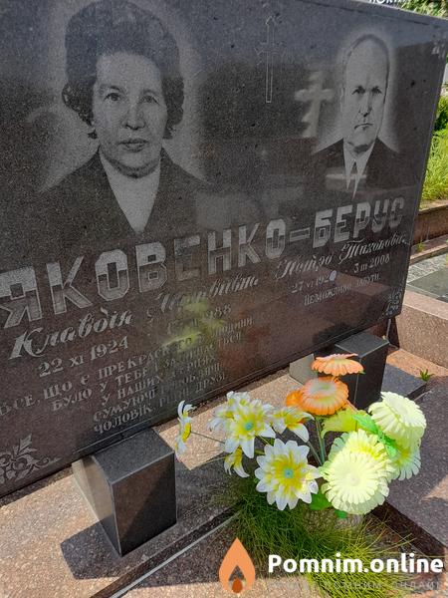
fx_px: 431
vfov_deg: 69.4
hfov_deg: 54.9
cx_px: 224
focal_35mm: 25
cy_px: 299
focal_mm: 4.6
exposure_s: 1/263
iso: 20
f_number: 2
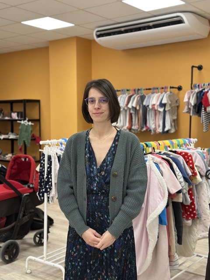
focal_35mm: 48
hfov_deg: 30.3
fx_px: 388
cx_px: 105
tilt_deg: -4.2
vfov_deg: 39.7
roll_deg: -0.6
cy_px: 140
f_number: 1.78
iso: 125
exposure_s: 1/100
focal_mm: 6.86
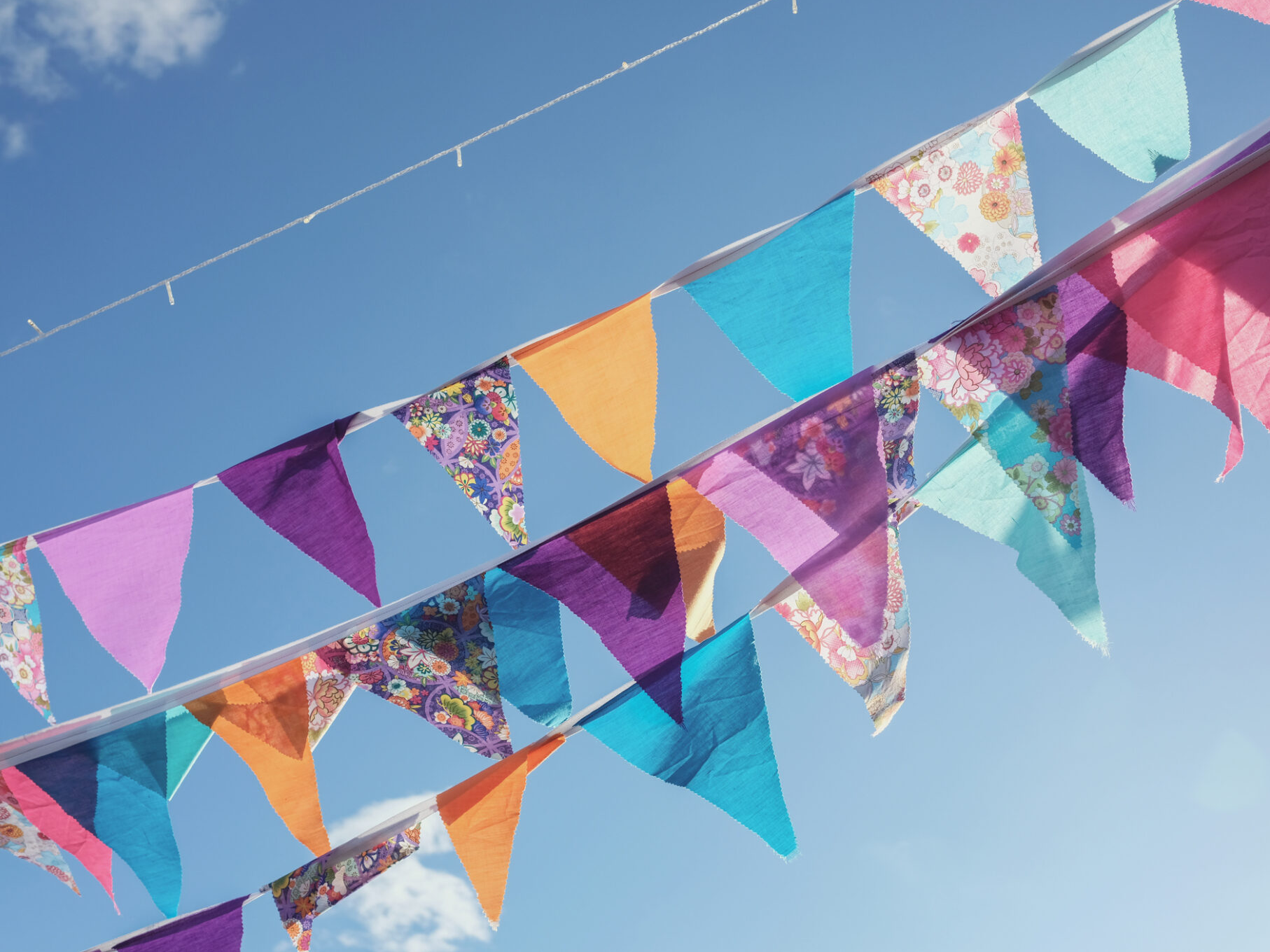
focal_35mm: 38
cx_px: 633
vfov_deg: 37.7
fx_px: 1394
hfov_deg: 49.0
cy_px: 475
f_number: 4.5
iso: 200
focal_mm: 23
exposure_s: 1/900
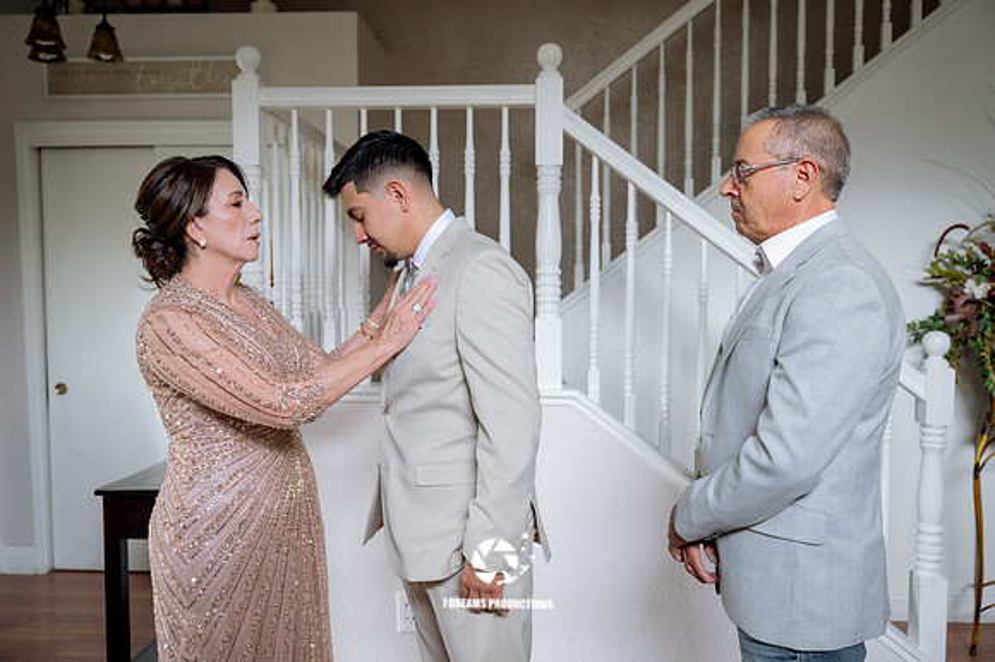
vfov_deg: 41.7
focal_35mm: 32
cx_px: 498
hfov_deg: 59.5
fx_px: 870
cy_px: 331
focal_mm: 31.5
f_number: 3.2
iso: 800
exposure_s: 1/100
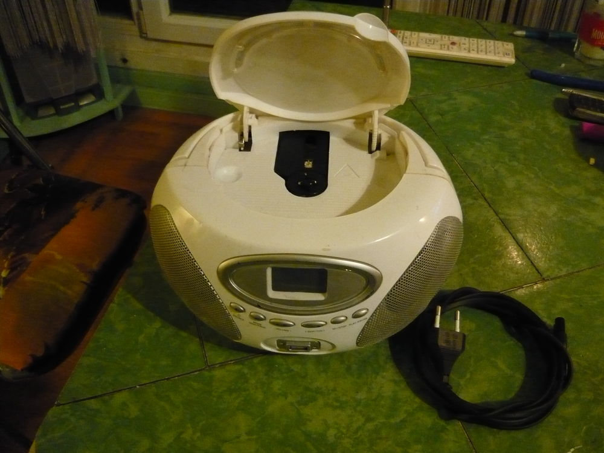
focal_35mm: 33
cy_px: 226
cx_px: 302
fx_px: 576
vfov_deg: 42.9
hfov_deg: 55.4
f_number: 2.8
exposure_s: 1/20
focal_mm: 5.5
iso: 800
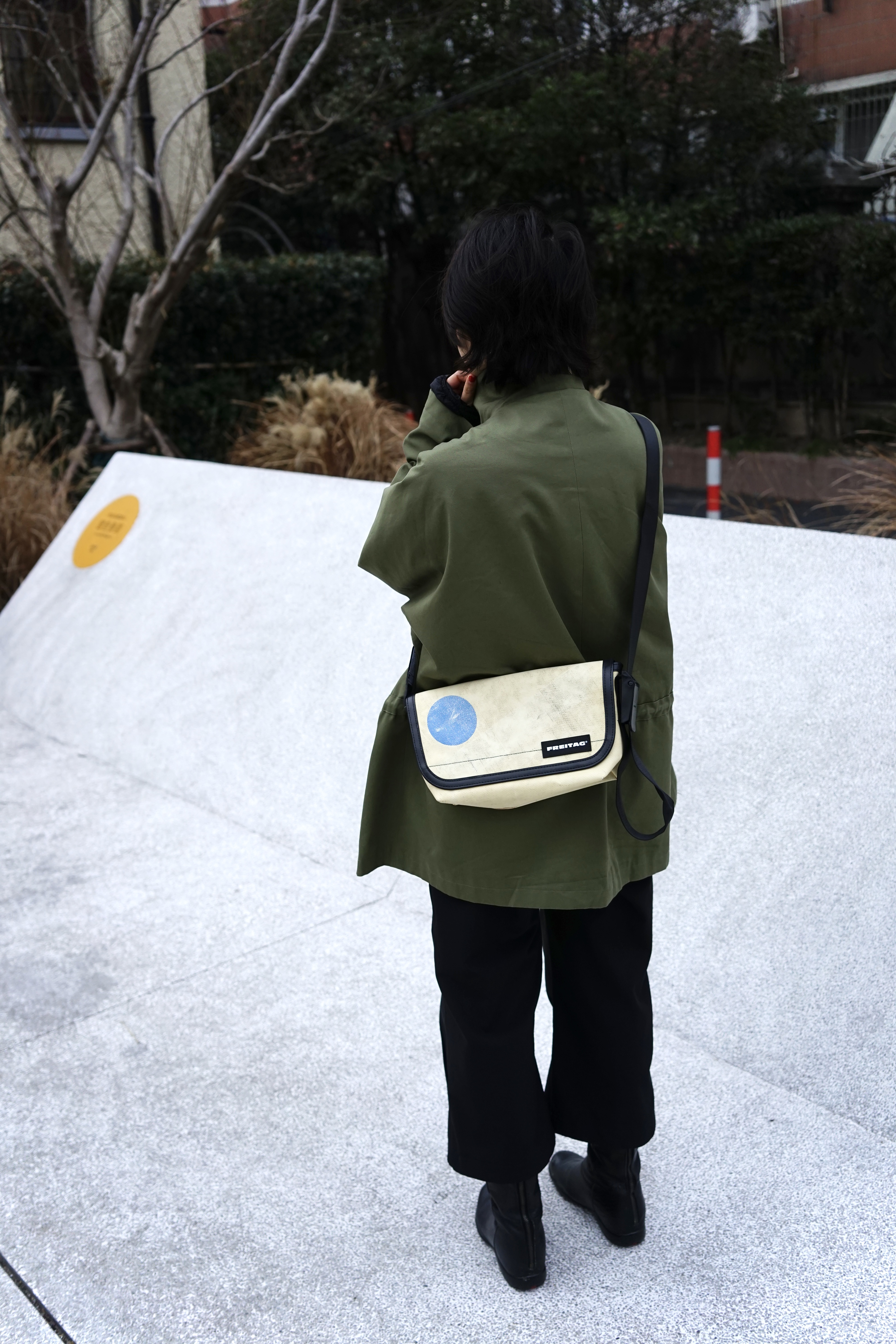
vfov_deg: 54.4
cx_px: 448
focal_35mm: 35
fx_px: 1307
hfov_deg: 37.9
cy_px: 672
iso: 400
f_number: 4
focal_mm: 35
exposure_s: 1/400
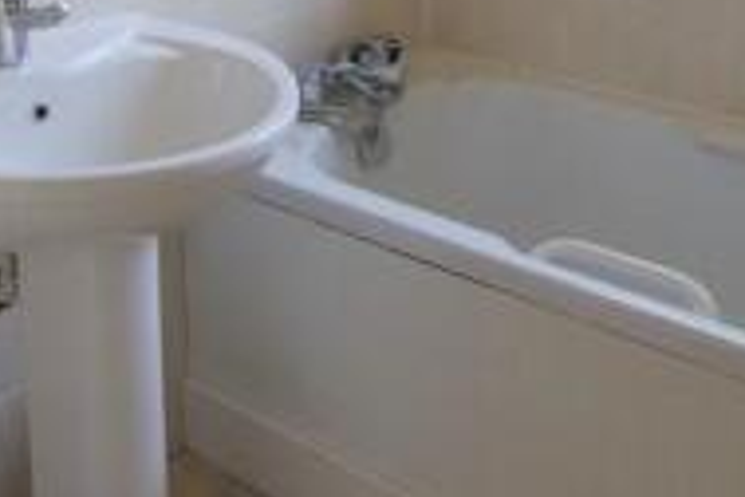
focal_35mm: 52
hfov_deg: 38.1
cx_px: 313
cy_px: -85
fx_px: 1076
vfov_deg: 23.9
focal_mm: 10
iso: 200
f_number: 5
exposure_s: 1/60
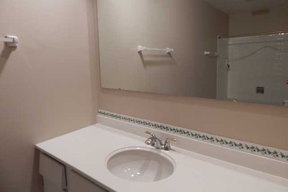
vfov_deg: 54.9
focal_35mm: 23
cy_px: 84
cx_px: 144
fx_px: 184
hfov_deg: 76.1
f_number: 3
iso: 140
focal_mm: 4
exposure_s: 1/30
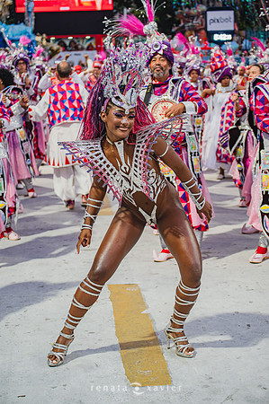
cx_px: 134
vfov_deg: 28.9
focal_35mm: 70
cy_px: 202
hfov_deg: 19.4
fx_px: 786
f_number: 4.5
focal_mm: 70
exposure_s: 1/250
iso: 800
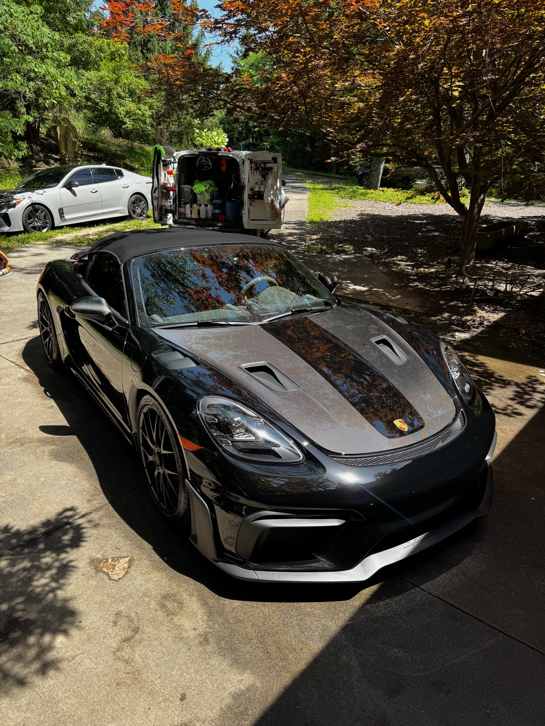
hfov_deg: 56.8
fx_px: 504
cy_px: 363
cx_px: 272
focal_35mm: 24
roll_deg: +1.0
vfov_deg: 71.6
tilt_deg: -22.6
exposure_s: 1/842
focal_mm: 6.76
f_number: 1.78
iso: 80
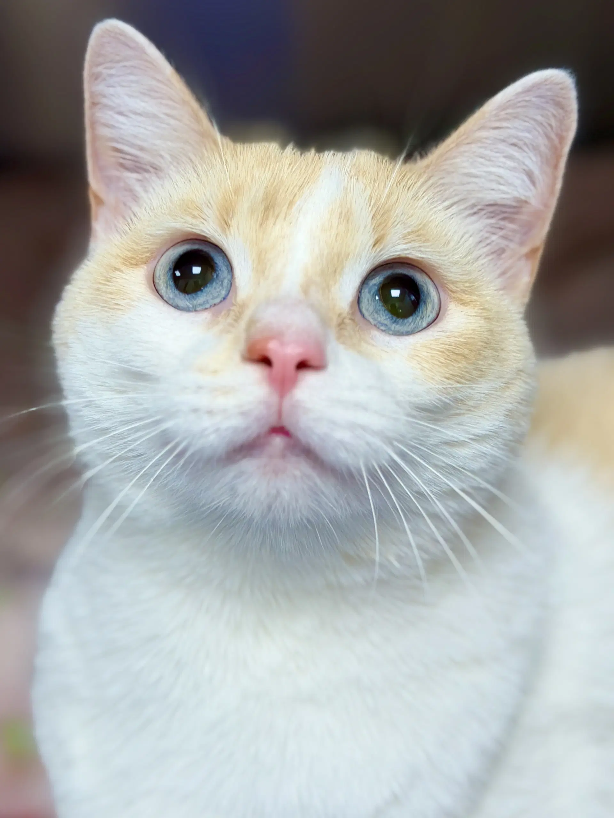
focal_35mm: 48
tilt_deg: -33.2
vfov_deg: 39.7
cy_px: 409
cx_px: 307
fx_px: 1135
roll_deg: -3.4
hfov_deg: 30.3
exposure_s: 1/120
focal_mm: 6.76
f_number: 1.78
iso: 80
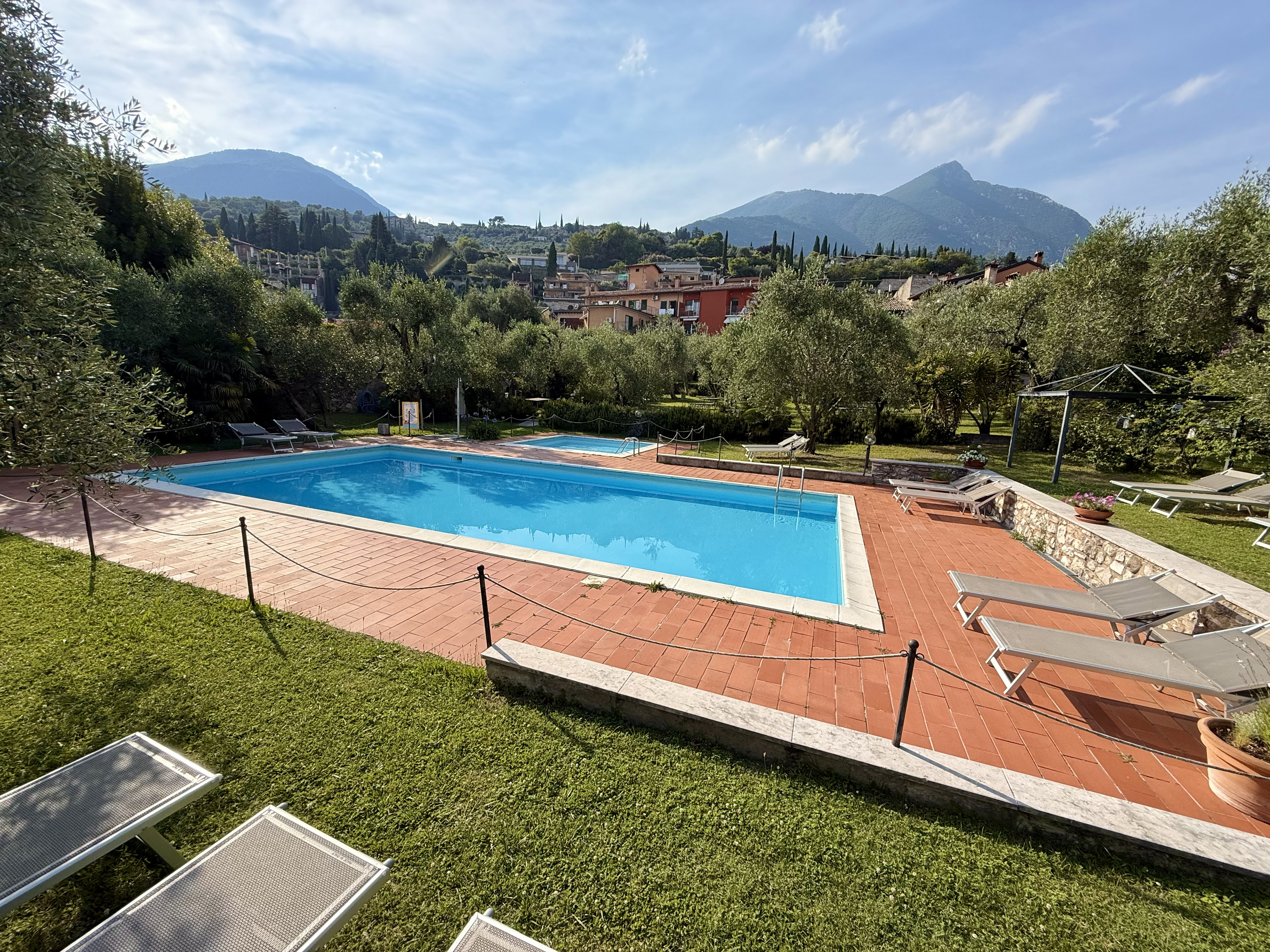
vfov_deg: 85.7
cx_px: 635
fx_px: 514
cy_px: 476
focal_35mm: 14
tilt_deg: -9.3
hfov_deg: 102.1
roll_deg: -2.9
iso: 50
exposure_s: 1/2024
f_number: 2.2
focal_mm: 2.22
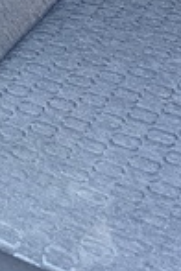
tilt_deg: -22.3
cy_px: -254
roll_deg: +25.7
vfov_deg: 15.3
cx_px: -44
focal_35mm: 110
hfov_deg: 12.1
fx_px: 830
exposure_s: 1/60
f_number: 1.6
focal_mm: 4.2
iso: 250
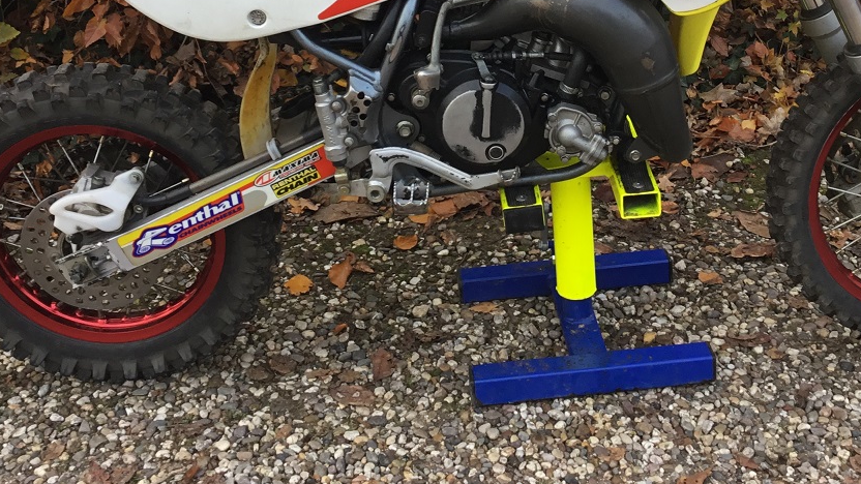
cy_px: 28
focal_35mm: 53
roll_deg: +1.2
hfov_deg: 39.1
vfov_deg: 22.0
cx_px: 504
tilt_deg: -16.1
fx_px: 1210
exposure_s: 1/100
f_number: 2.4
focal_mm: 3.3
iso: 32
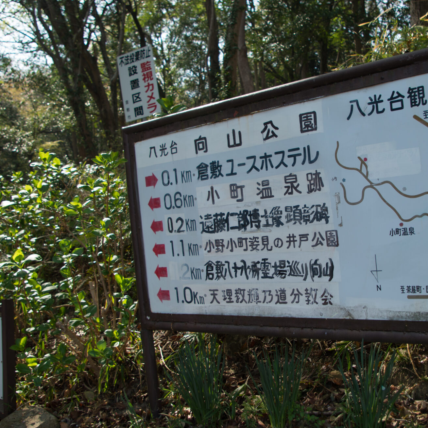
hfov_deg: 46.8
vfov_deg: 47.2
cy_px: 216
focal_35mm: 35
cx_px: 266
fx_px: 490
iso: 100
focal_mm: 18
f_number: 4.5
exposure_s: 1/200
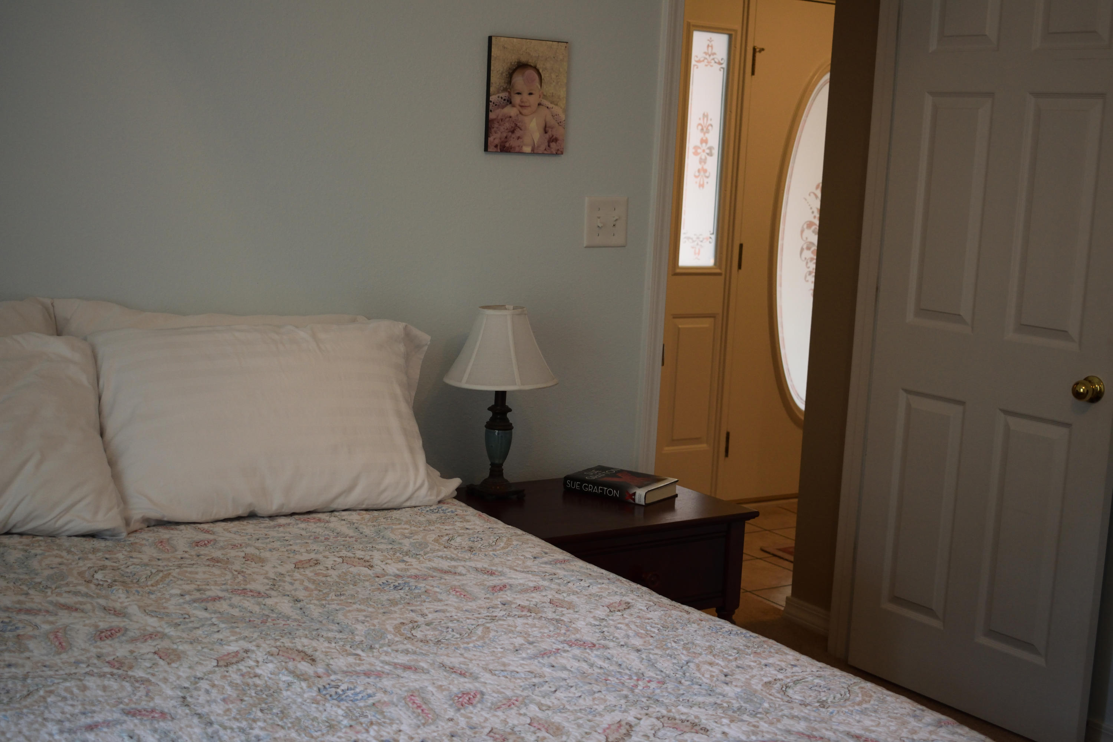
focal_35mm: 48
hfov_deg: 41.1
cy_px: 371
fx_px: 1484
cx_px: 556
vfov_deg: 28.1
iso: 640
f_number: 4.5
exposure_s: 1/60
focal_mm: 32
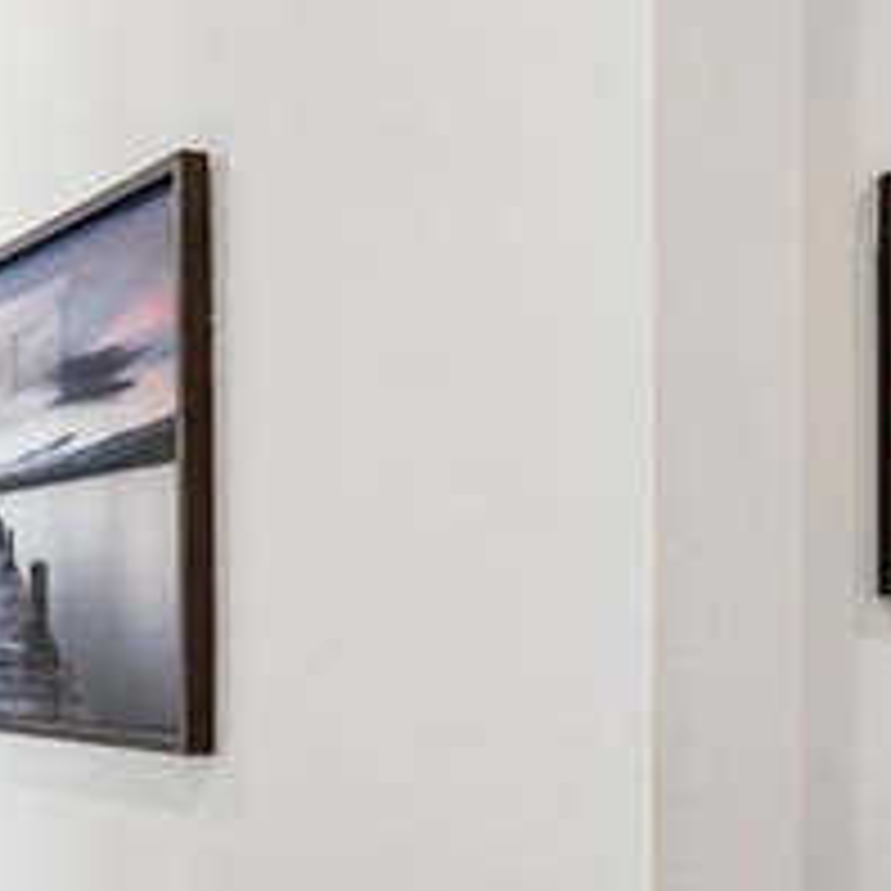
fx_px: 1660
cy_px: 626
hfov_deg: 30.0
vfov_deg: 29.7
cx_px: 450
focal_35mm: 57
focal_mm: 13
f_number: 10
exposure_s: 1/13
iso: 400
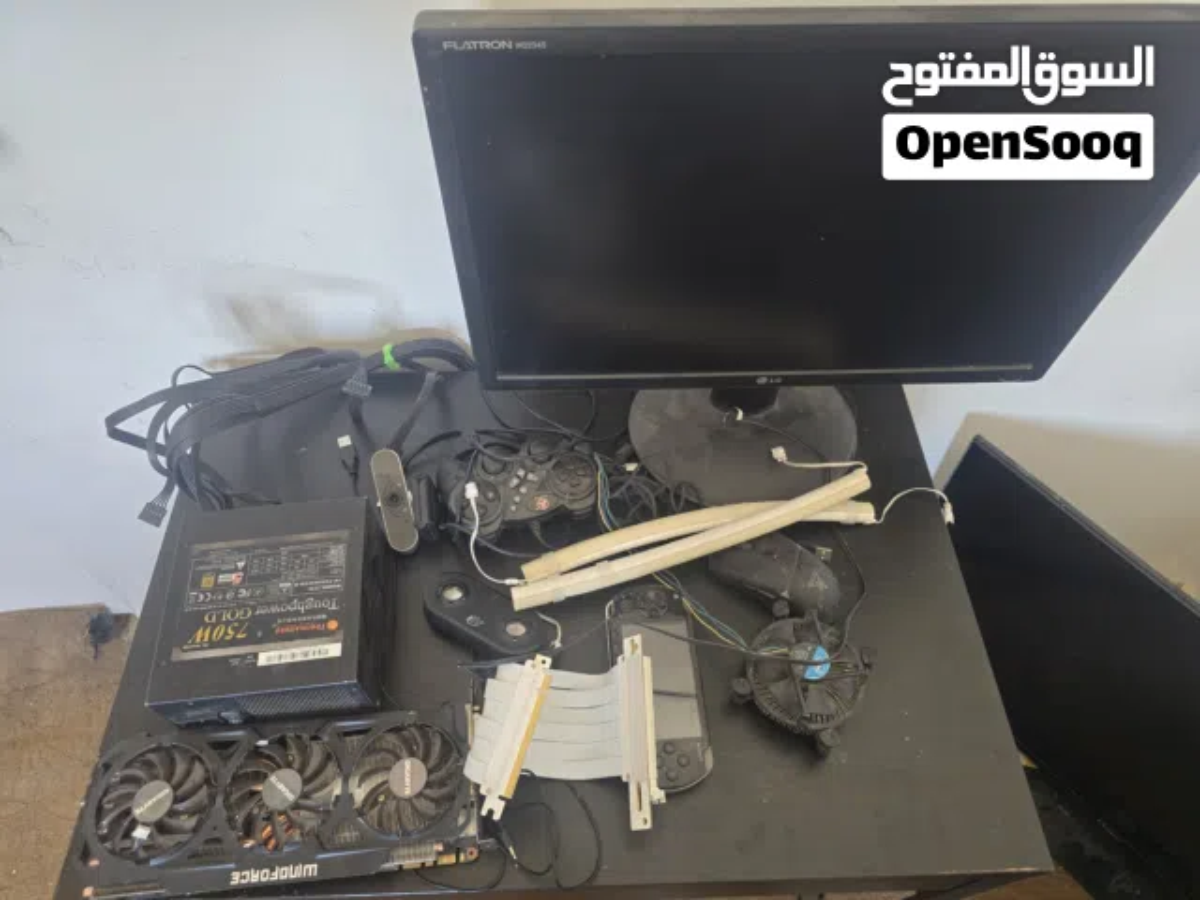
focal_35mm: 23
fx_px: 797
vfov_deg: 58.9
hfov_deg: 73.9
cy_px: 450
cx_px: 600
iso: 500
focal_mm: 6.3
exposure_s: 1/120
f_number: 1.7
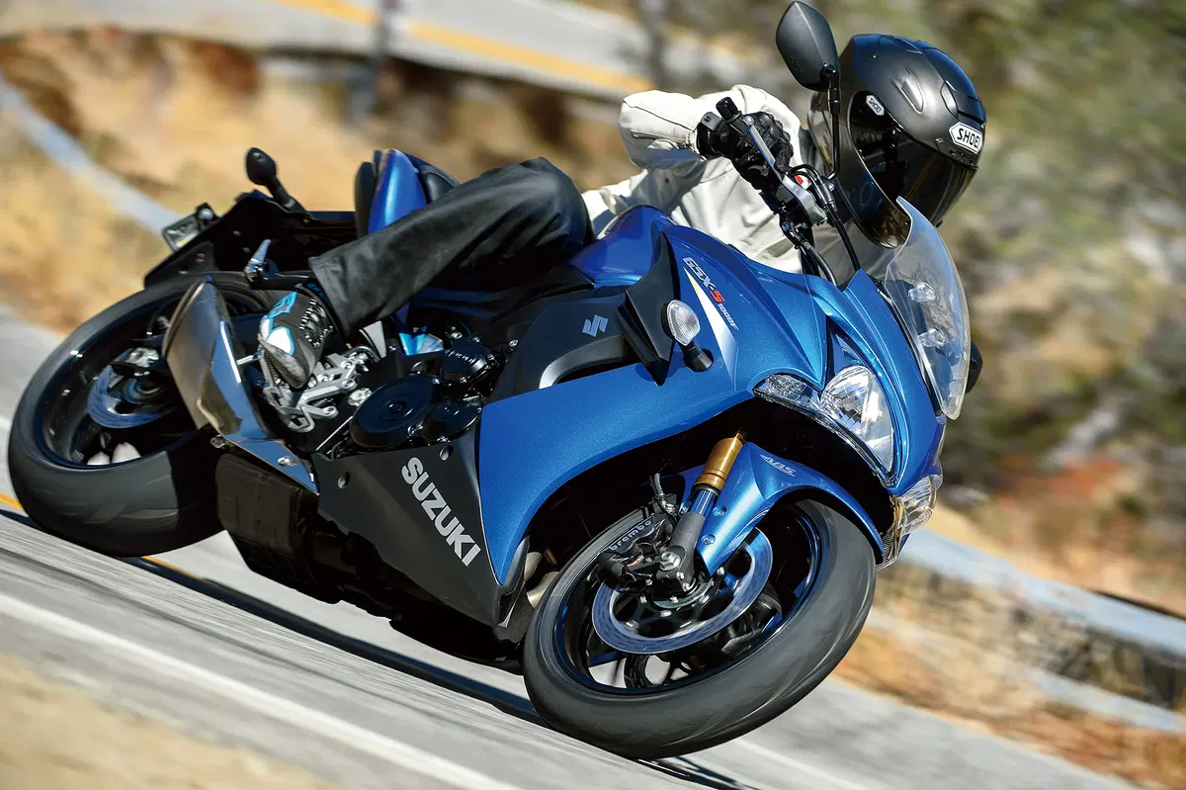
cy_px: 395
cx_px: 593
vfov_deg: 6.2
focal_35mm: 220
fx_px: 7244
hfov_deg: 9.4
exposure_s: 1/320
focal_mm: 220
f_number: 5.6
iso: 80
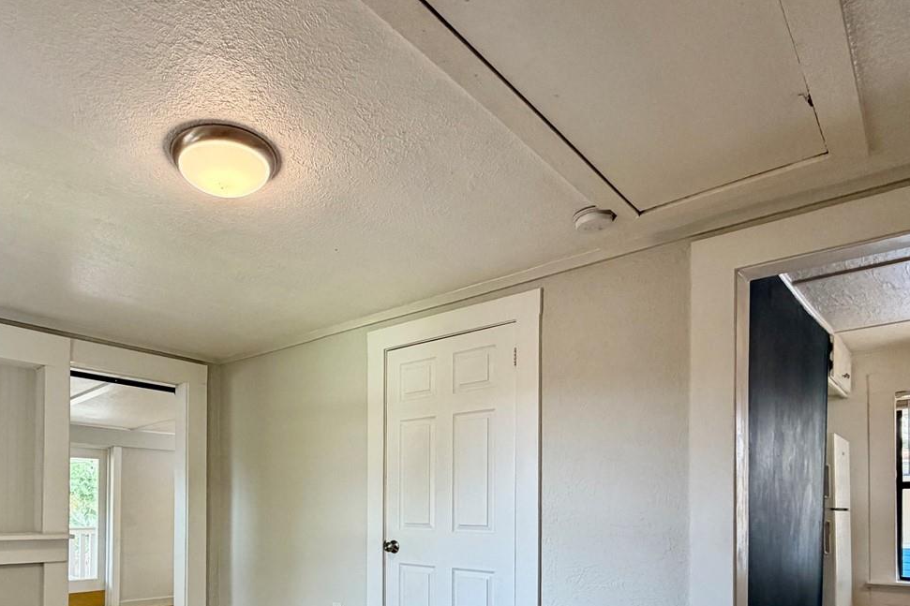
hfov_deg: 72.7
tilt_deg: +0.2
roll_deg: +0.1
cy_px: 500
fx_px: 607
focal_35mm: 24
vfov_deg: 49.4
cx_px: 348
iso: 200
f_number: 2.2
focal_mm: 2.22
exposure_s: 1/120
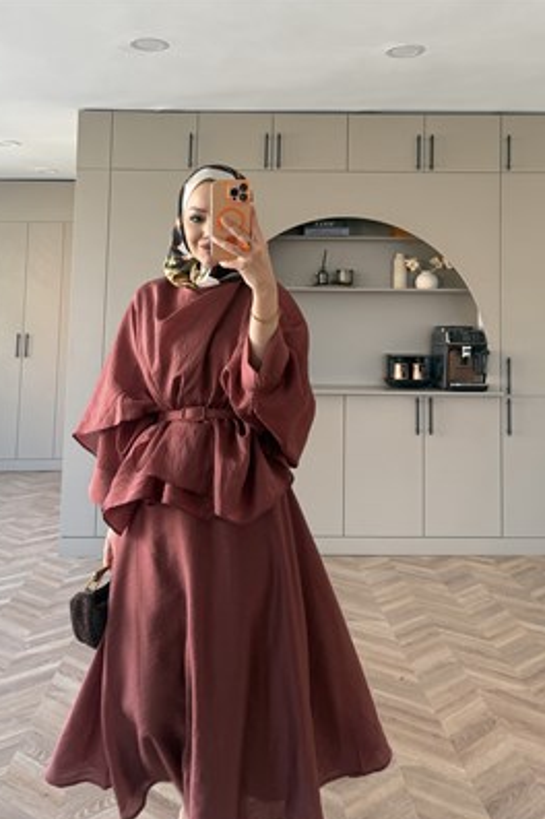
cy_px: 418
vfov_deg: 69.4
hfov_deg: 49.4
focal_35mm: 26
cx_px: 239
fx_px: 591
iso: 100
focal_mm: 6.76
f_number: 1.78
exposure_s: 1/121
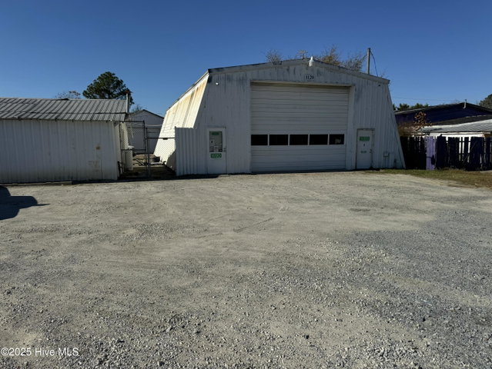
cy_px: 184
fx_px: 341
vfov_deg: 56.9
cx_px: 246
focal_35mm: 24
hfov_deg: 71.6
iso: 80
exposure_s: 1/7937
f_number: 1.78
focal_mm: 6.76
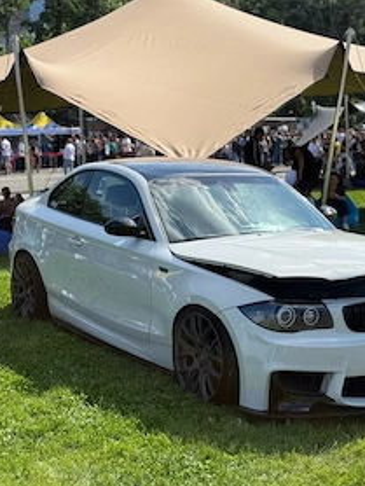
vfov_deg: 28.1
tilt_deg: -3.3
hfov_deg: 21.3
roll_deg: +1.3
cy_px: 208
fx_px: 969
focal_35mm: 69
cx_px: 222
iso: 100
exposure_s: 1/2976
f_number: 1.78
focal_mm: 6.76
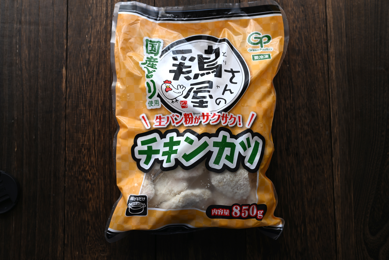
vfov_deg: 33.4
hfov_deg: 48.5
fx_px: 432
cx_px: 194
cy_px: 130
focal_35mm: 40
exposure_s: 1/125
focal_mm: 40
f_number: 5.6
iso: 100
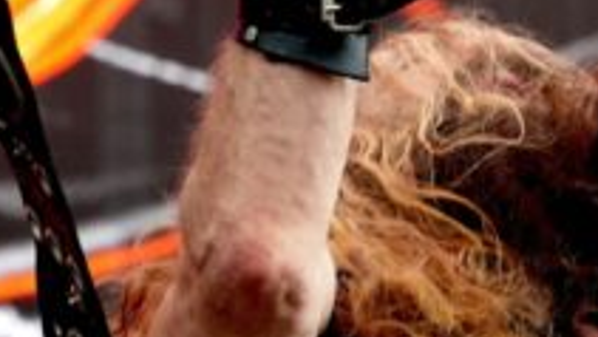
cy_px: 312
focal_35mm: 675
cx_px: 417
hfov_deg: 3.2
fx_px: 10710
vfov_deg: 1.8
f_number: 5.6
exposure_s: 1/200
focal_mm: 118
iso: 800
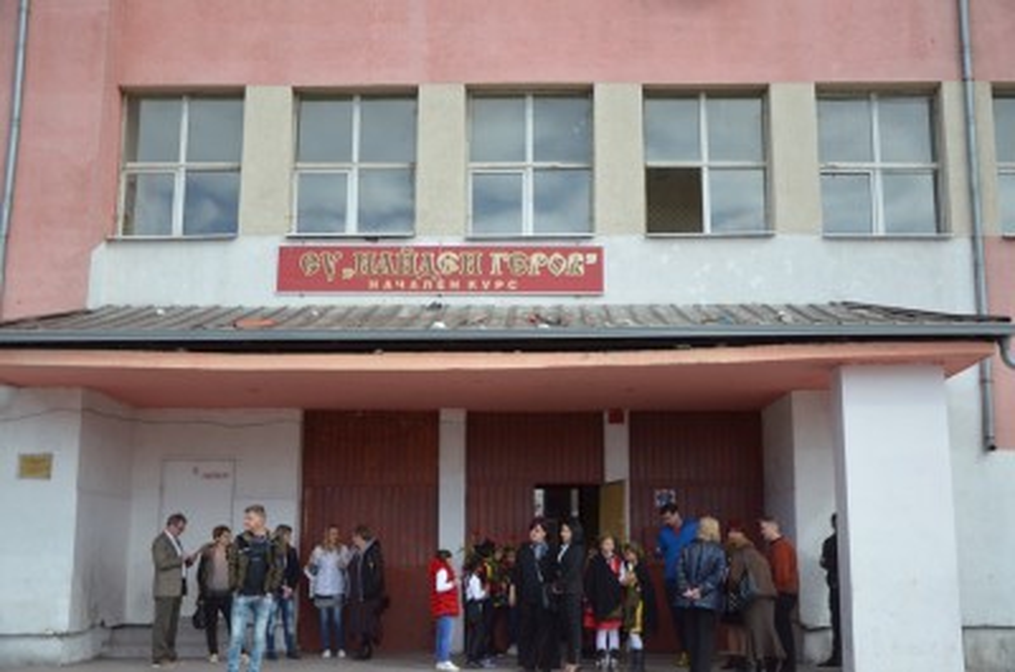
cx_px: 508
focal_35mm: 42
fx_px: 1182
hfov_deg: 46.5
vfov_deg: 31.8
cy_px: 336
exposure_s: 1/8000
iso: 1600
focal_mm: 28
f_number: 4
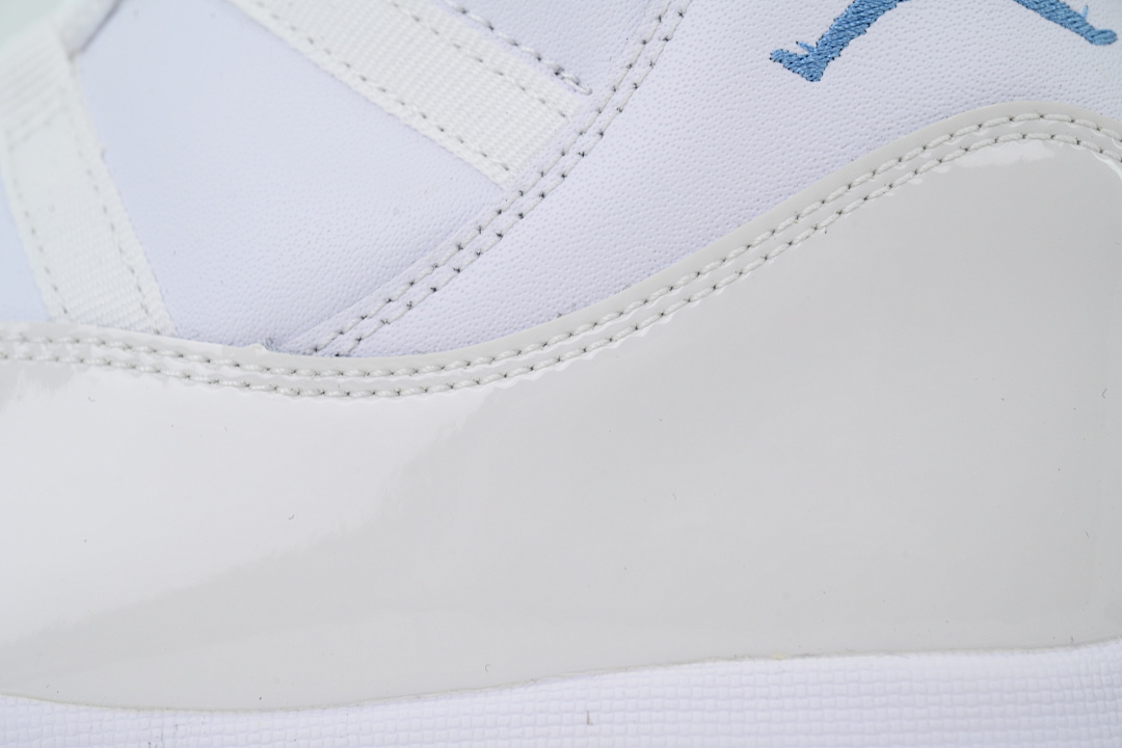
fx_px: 3272
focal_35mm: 105
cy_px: 374
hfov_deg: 19.5
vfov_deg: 13.0
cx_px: 561
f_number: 13
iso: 400
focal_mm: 105
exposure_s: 1/100
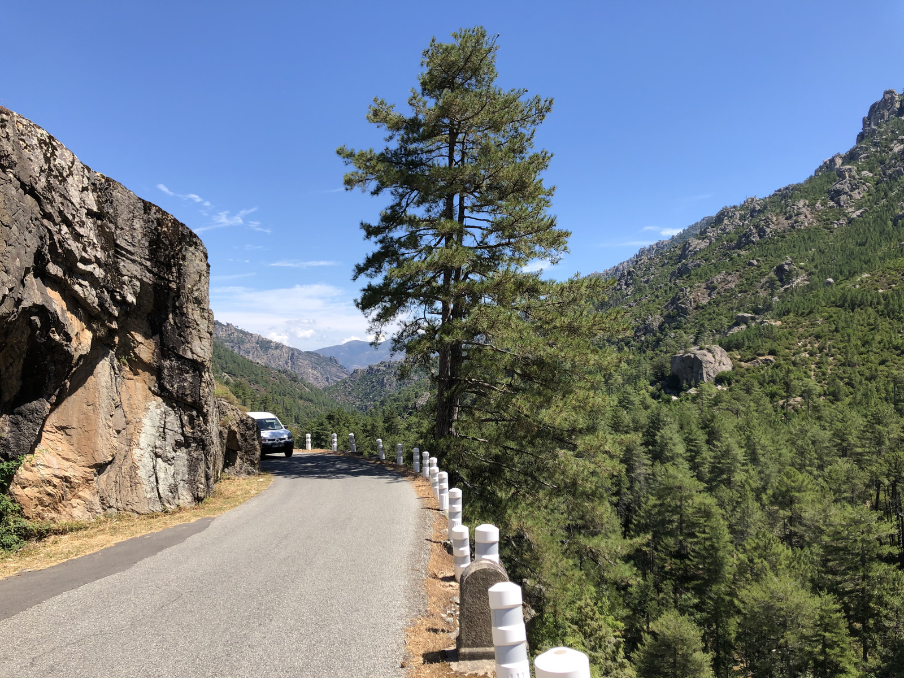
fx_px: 731
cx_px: 452
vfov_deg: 49.7
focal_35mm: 28
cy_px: 339
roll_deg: -0.2
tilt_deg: +1.9
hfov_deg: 63.4
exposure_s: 1/1372
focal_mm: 4
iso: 20
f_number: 1.8
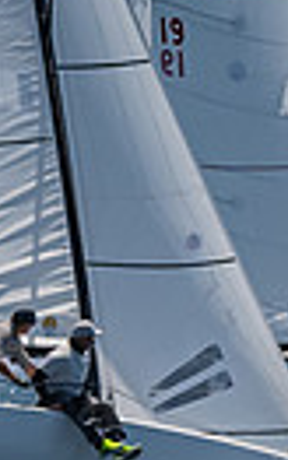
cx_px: 108
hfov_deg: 0.8
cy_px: 81
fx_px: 20974
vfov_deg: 1.3
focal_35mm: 1672
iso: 400
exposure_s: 1/3200
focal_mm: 155
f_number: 6.3
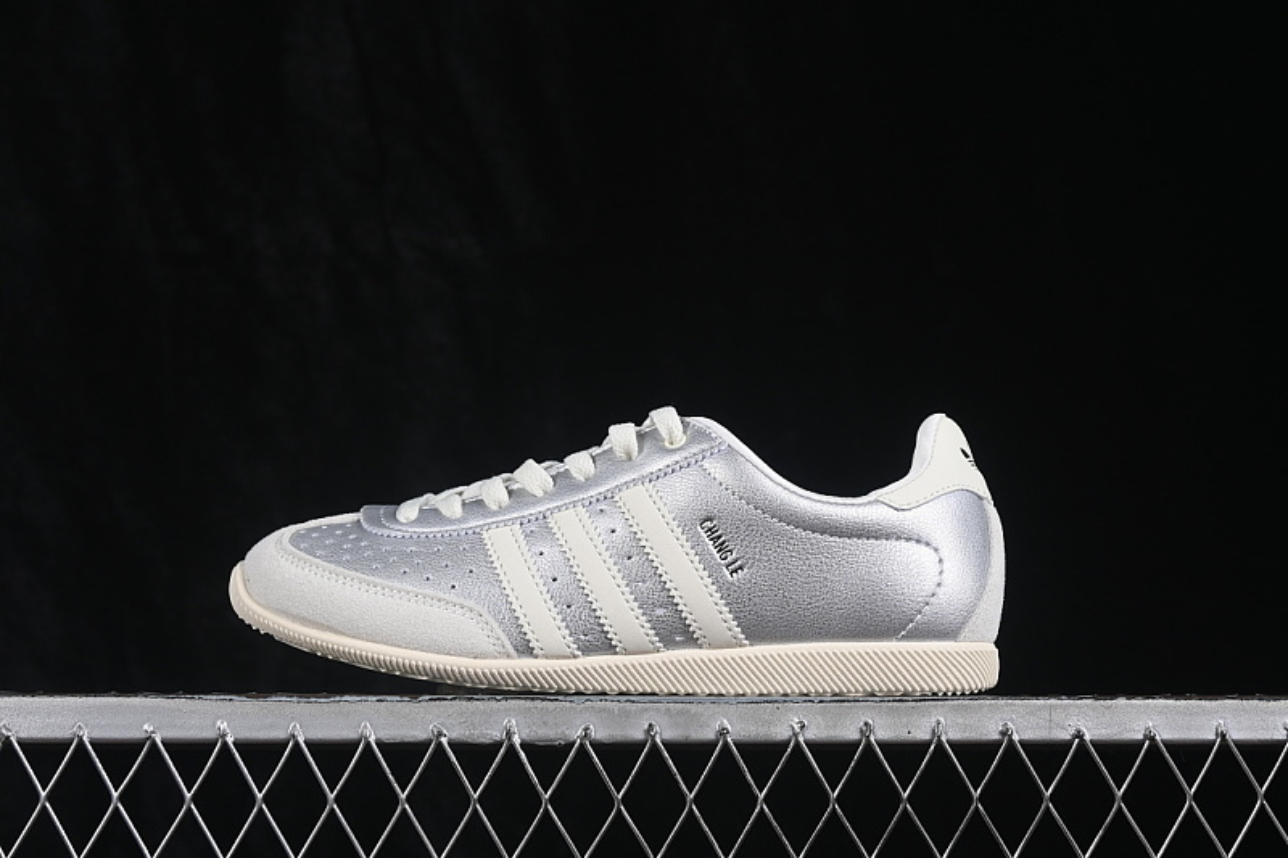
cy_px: 429
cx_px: 644
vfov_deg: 18.2
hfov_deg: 27.0
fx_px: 2683
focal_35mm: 75
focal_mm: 50
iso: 160
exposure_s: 1/80
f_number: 8
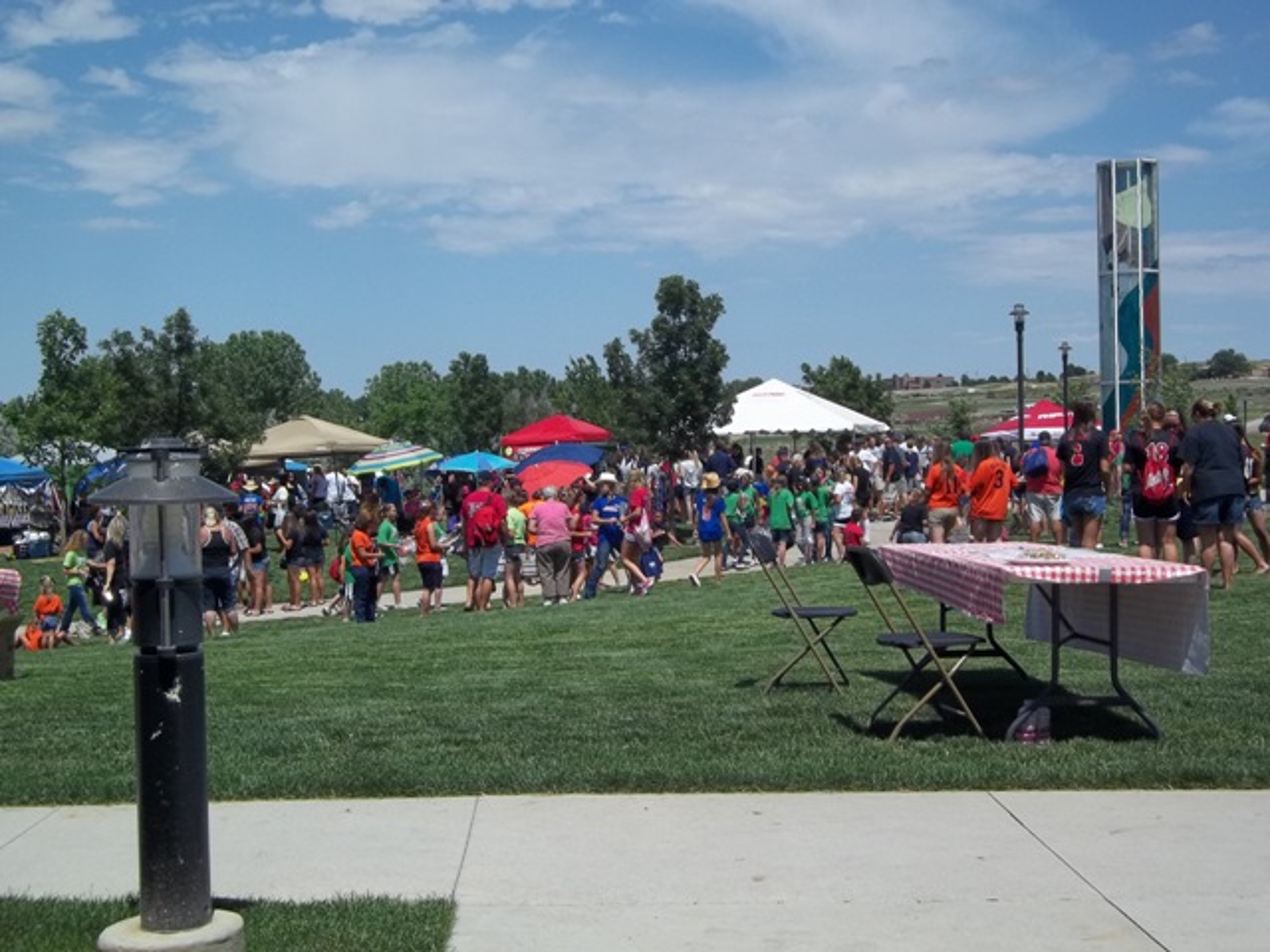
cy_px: 476
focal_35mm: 49
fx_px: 1798
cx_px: 635
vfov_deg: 29.7
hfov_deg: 38.9
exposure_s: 1/160
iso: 64
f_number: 11.1
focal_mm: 8.8
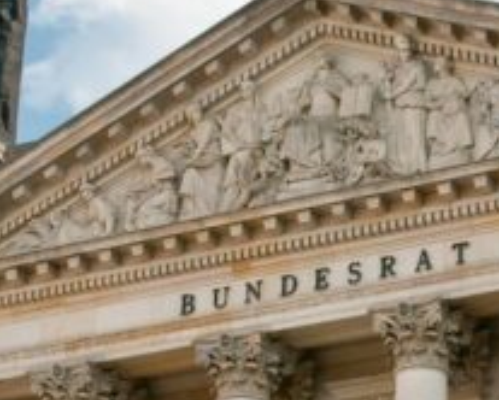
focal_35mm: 162
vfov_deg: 9.5
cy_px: 330
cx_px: 610
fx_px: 2391
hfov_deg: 11.7
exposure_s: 1/250
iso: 800
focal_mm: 31
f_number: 9.5
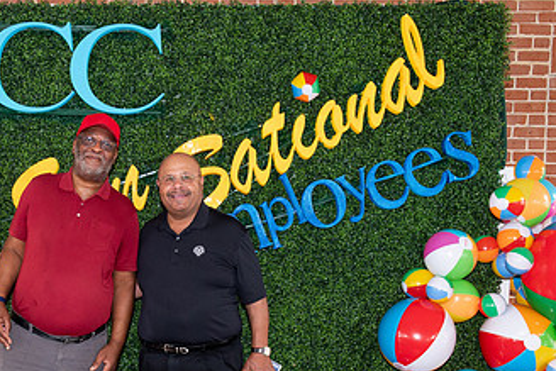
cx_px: 167
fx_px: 865
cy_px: 285
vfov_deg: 23.9
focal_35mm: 56
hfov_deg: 35.1
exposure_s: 1/250
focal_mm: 31
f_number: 7.1
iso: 800
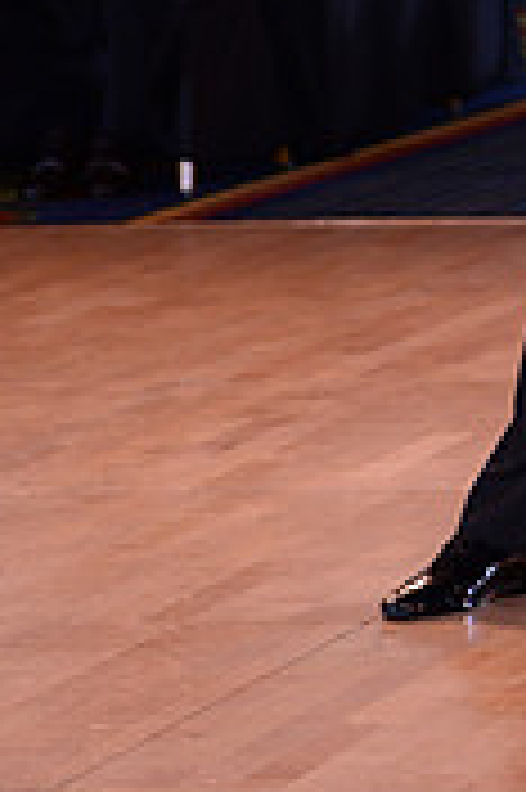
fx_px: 7598
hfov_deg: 3.9
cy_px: -333
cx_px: 829
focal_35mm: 346
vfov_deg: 5.9
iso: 1250
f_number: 4.5
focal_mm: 105
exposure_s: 1/250
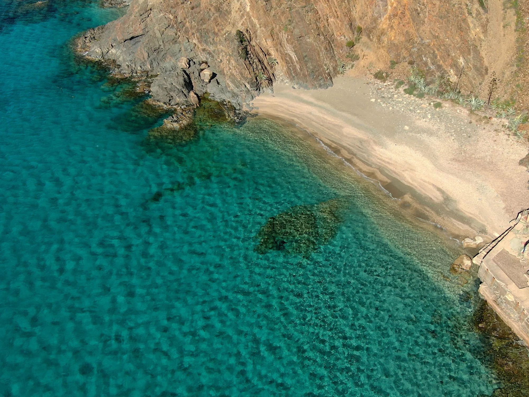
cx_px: 264
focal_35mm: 41
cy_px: 198
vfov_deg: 35.1
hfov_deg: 45.8
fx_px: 627
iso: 100
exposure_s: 1/400
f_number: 3.5
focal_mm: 7.07
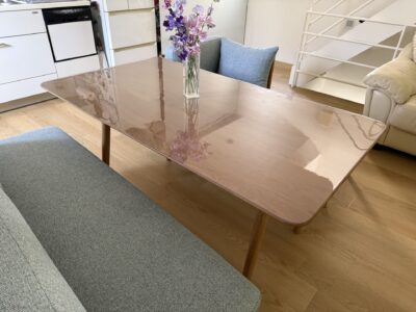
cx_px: 208
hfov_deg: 71.6
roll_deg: -2.0
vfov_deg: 56.8
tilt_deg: -32.5
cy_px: 156
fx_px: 288
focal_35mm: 24
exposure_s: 1/60
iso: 400
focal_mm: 6.76
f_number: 1.78
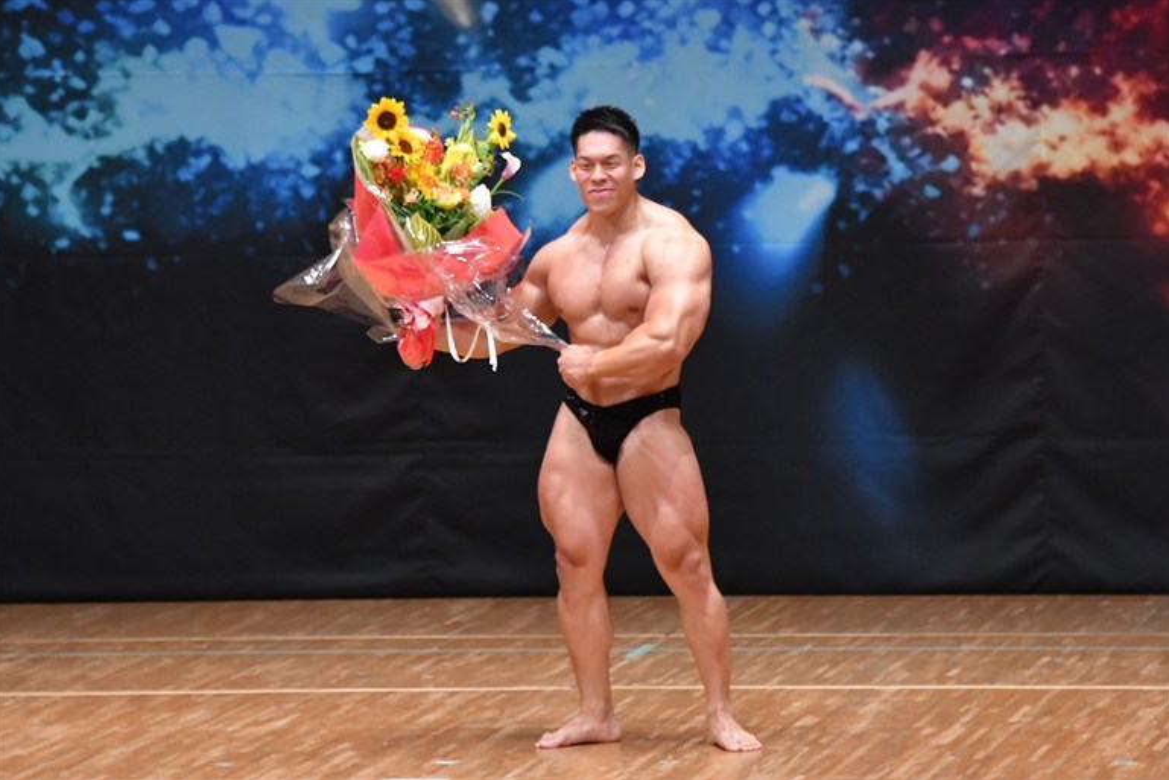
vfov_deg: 5.1
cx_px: 583
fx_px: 8834
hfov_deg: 7.6
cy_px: 391
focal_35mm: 272
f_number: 5.6
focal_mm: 180
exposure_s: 1/400
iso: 6400
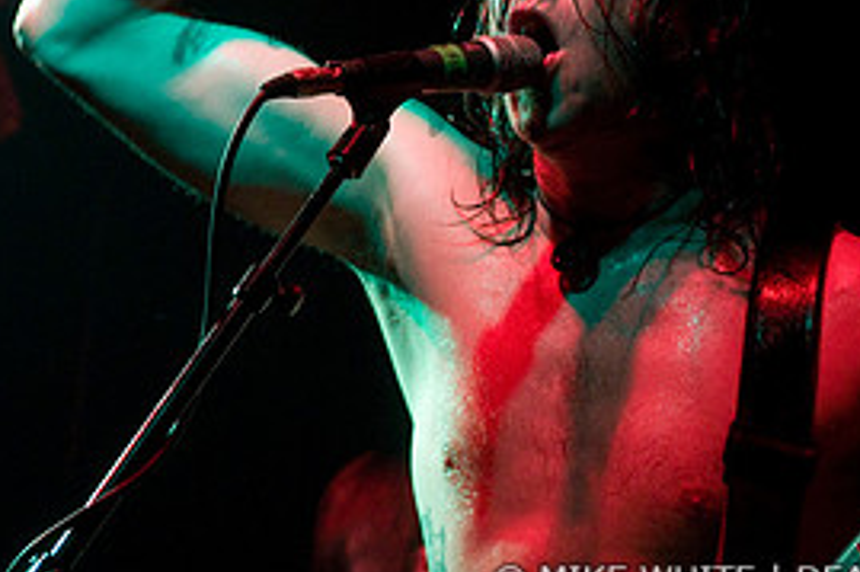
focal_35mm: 113
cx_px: 275
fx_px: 2700
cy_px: -8
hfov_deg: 18.0
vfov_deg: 12.0
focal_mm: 35
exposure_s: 1/80
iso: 1250
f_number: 2.8
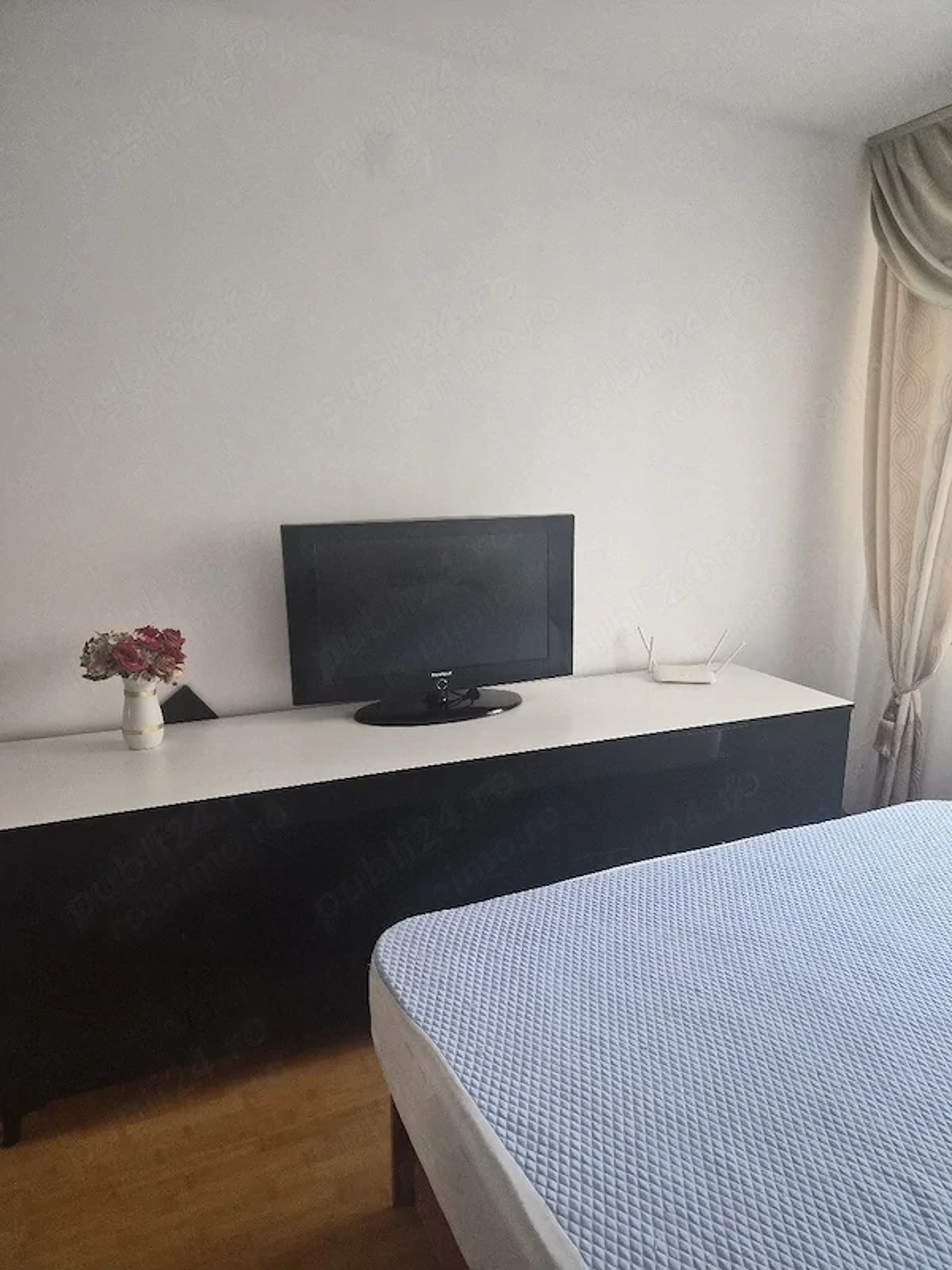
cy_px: 635
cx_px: 476
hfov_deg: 58.9
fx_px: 843
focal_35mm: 23
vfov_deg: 73.9
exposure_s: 1/100
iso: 640
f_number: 1.8
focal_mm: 5.4
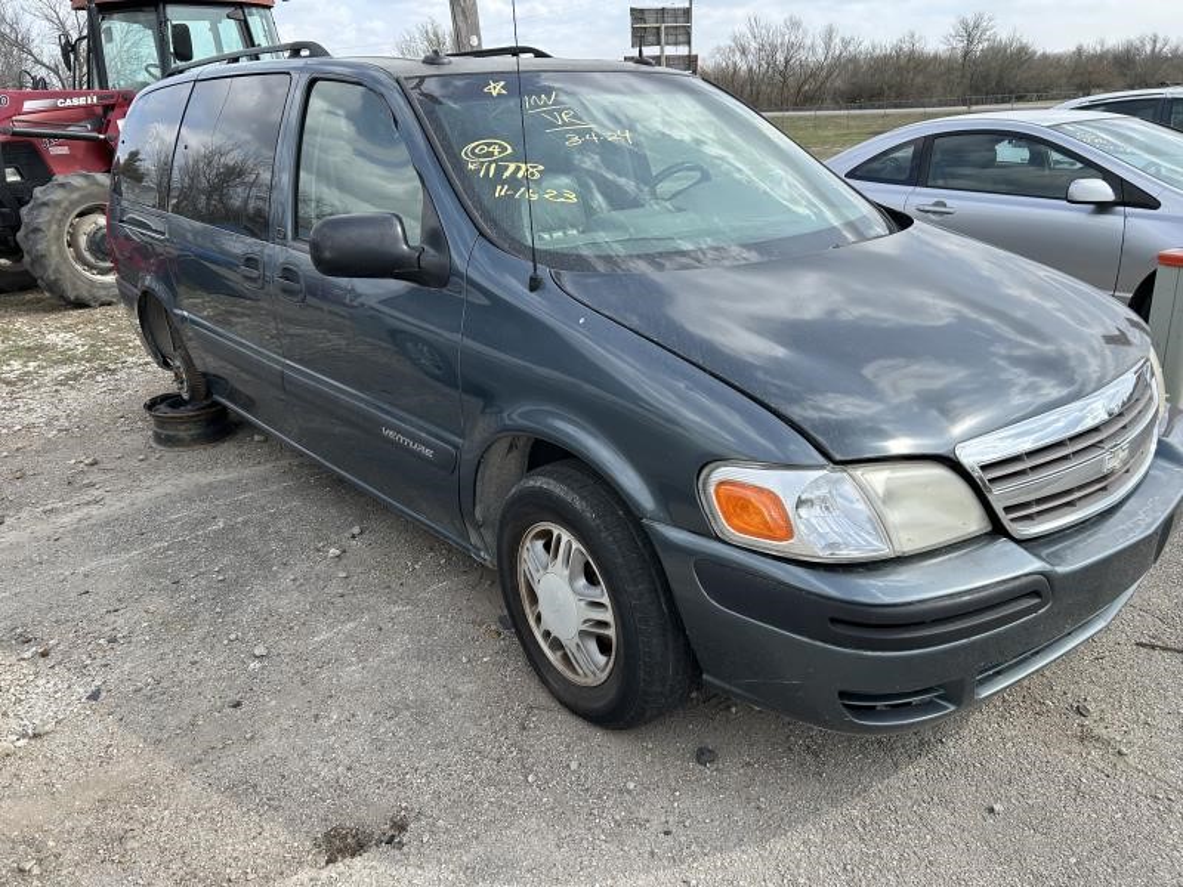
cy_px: 444
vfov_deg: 53.1
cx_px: 592
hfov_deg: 67.3
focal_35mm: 26
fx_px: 889
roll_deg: +2.5
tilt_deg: -21.2
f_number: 1.5
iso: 50
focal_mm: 5.7
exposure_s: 1/1751
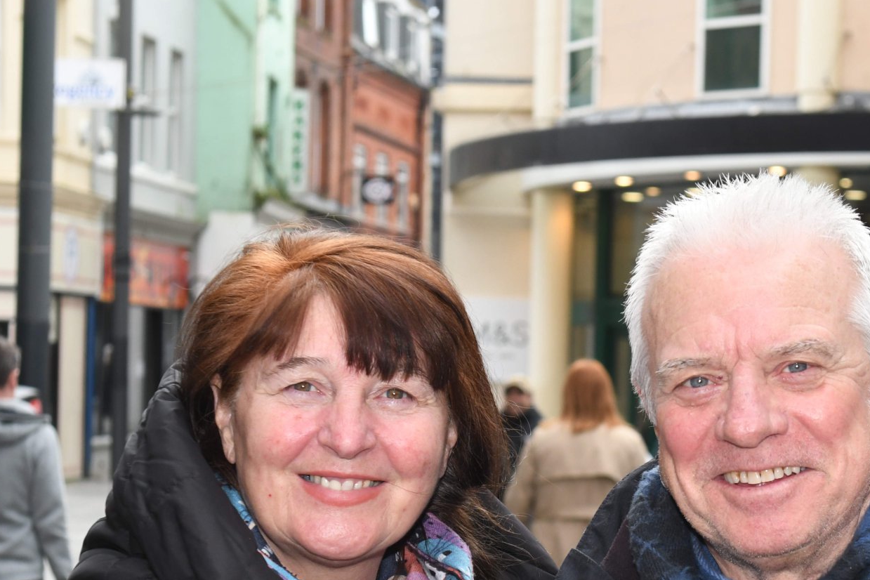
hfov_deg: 17.2
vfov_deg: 11.5
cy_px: 477
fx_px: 2876
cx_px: 553
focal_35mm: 119
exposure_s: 1/500
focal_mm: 48
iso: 800
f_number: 4.5
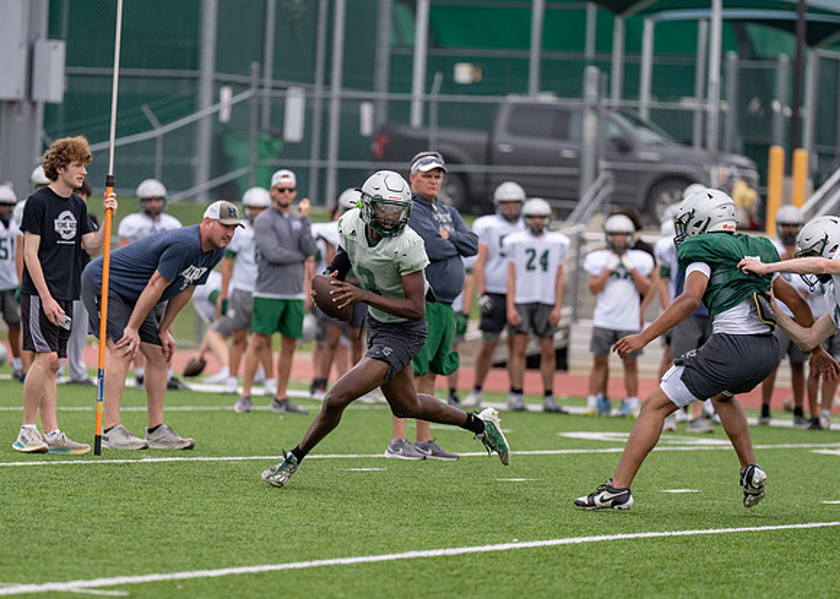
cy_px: 325
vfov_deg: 5.6
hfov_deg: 7.8
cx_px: 421
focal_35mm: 259
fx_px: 6174
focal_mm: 200
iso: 200
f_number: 2.8
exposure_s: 1/2500
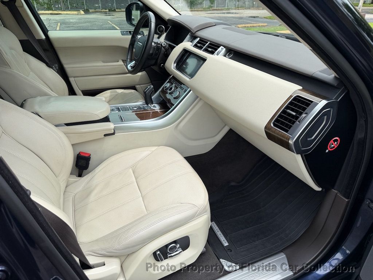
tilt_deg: -28.3
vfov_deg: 56.8
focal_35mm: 24
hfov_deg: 71.6
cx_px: 186
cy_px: 140
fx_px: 259
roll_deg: +1.7
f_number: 1.78
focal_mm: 6.76
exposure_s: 1/1493
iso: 80
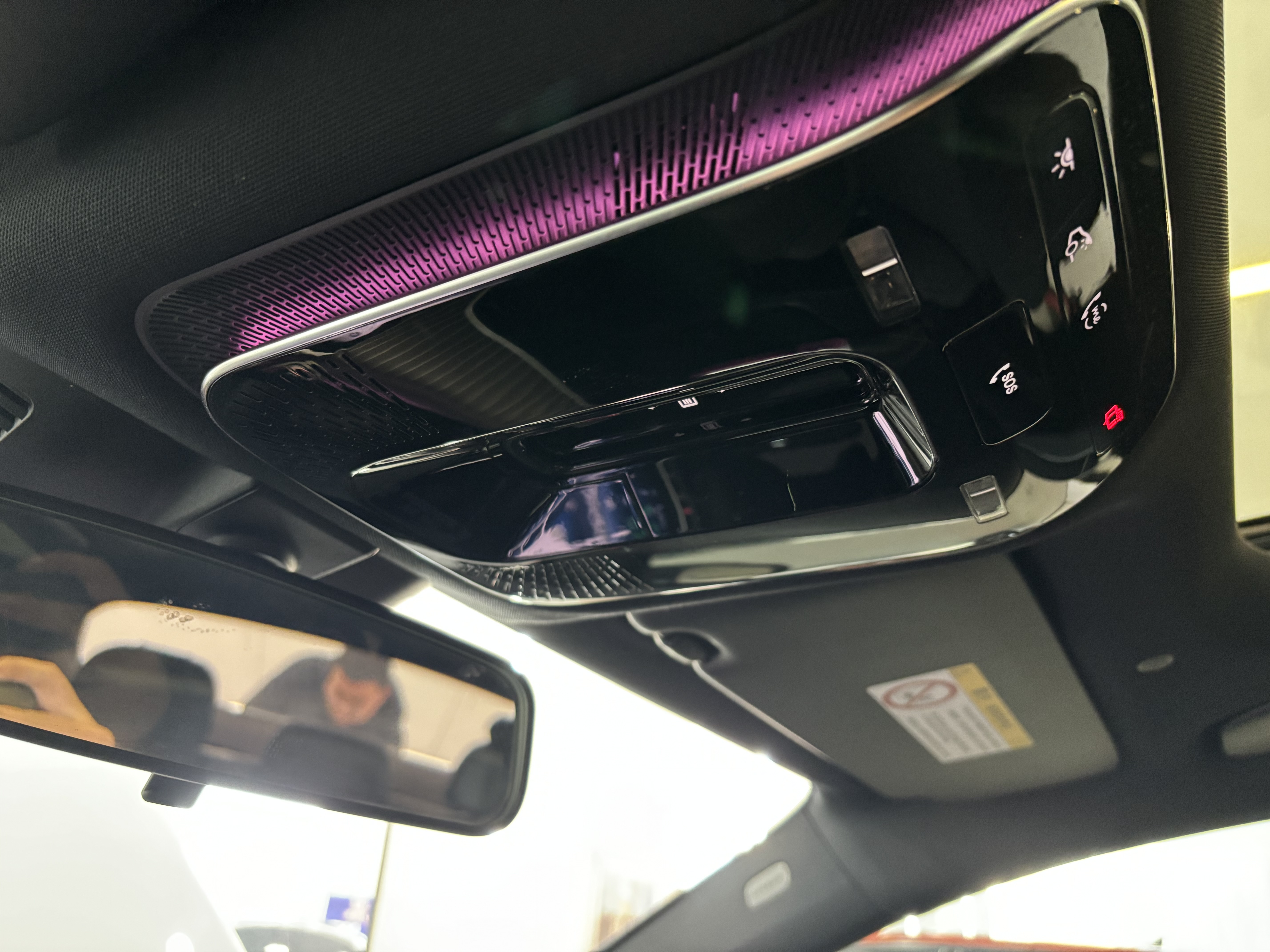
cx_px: 635
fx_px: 954
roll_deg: -4.7
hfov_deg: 67.3
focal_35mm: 26
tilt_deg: +26.6
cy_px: 476
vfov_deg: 53.1
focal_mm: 5.96
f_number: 1.6
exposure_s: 1/32
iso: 640
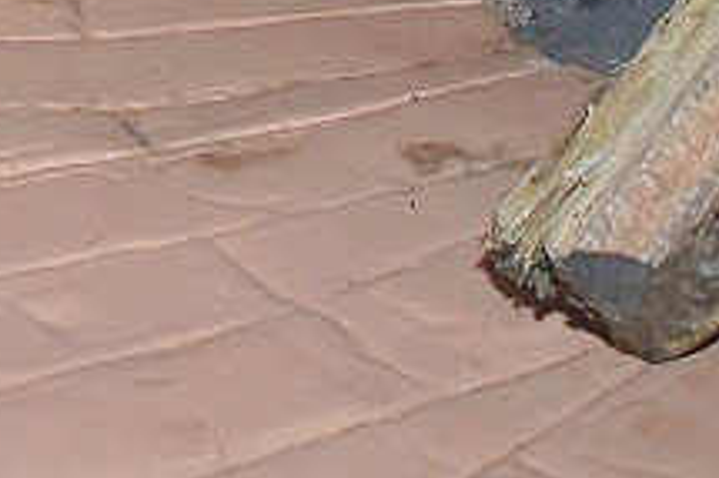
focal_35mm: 181
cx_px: -288
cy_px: -1083
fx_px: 3612
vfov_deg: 6.7
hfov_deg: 11.0
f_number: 5.6
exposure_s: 1/125
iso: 1000
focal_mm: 24
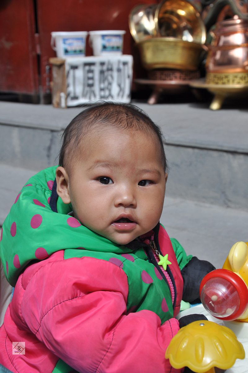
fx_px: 746
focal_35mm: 72
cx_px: 124
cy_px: 186
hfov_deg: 18.9
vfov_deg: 28.1
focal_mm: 48
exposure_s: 1/320
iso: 200
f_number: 9
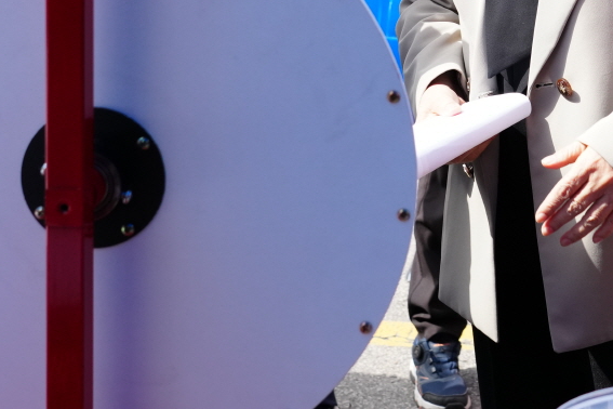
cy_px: -102
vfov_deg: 14.3
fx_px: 1566
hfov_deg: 21.8
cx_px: 510
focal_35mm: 92
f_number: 5.6
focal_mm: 29
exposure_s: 1/800
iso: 640
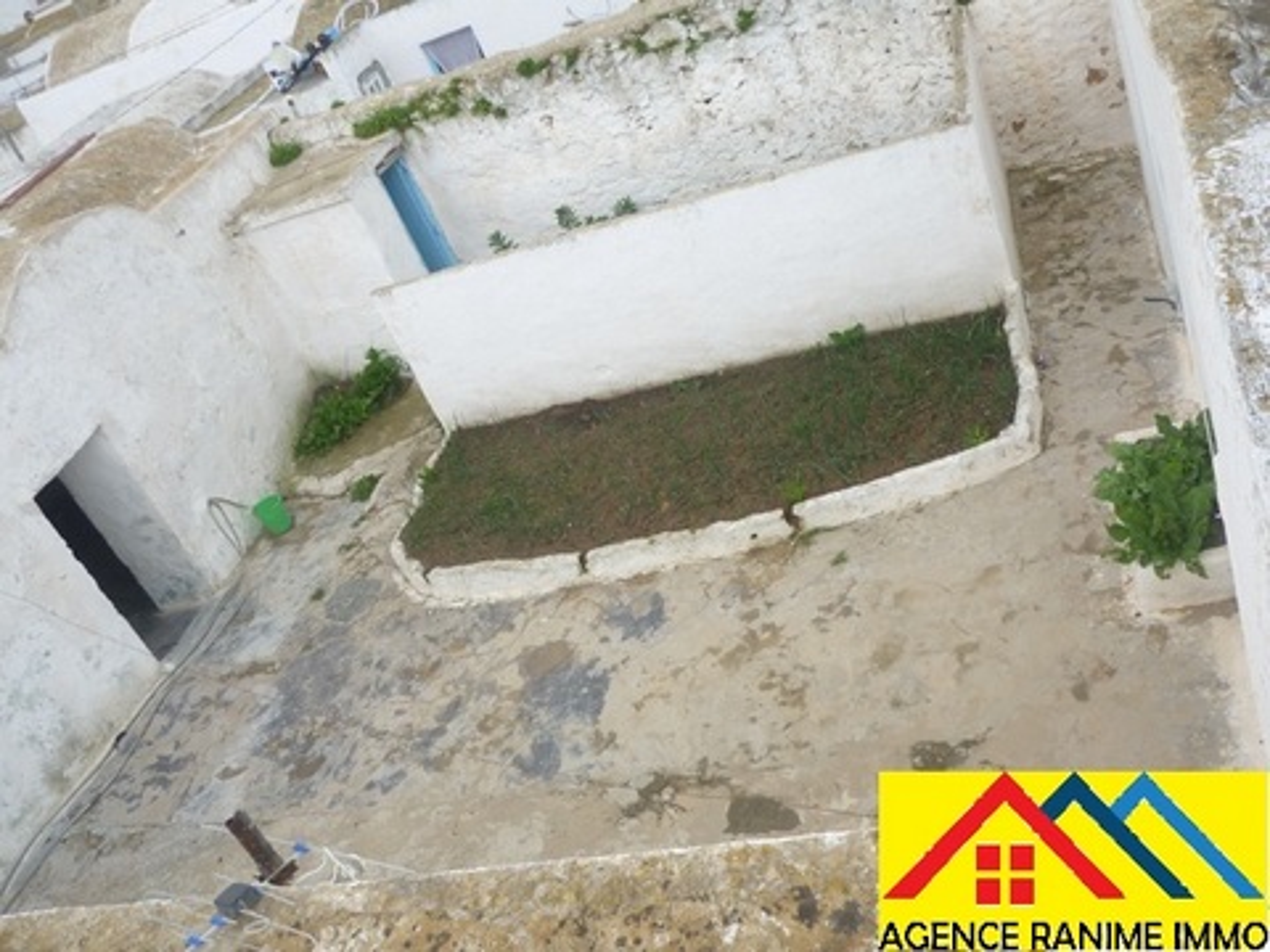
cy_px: 476
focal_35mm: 33
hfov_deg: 55.4
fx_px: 1211
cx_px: 635
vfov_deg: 42.9
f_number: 2.8
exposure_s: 1/320
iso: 80
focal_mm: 5.5
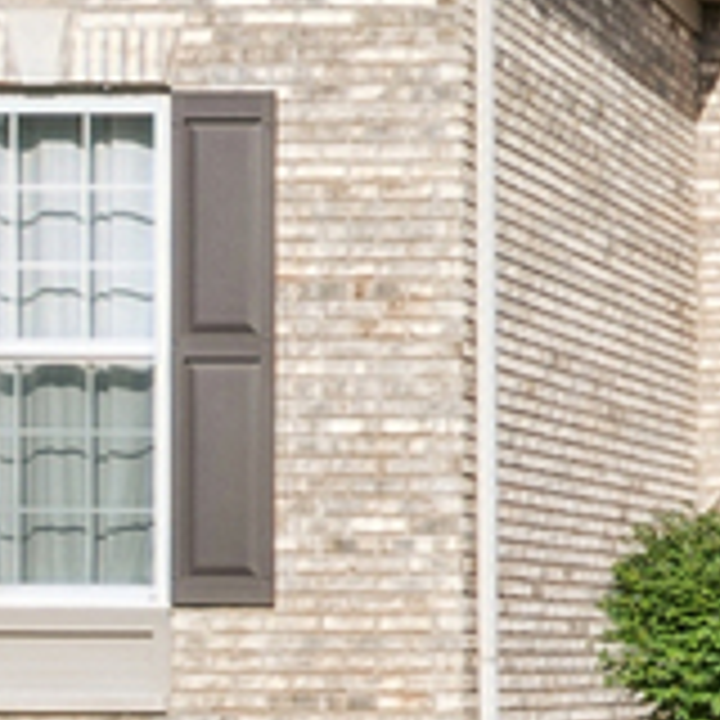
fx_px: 3859
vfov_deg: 10.7
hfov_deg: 10.1
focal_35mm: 164
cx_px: 1307
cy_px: 328
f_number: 11
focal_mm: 19
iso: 400
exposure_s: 1/160
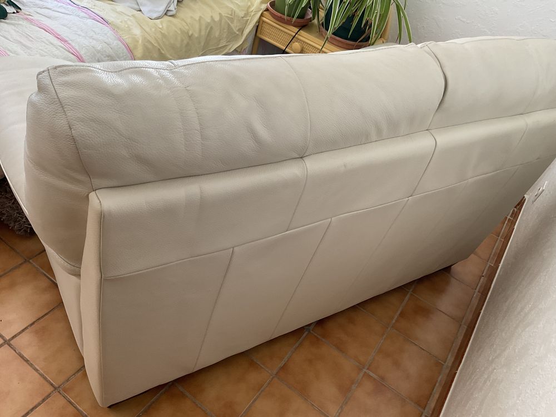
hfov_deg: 61.7
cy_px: 208
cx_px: 278
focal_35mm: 29
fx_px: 466
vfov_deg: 48.2
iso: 64
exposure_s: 1/60
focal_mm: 3
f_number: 1.8
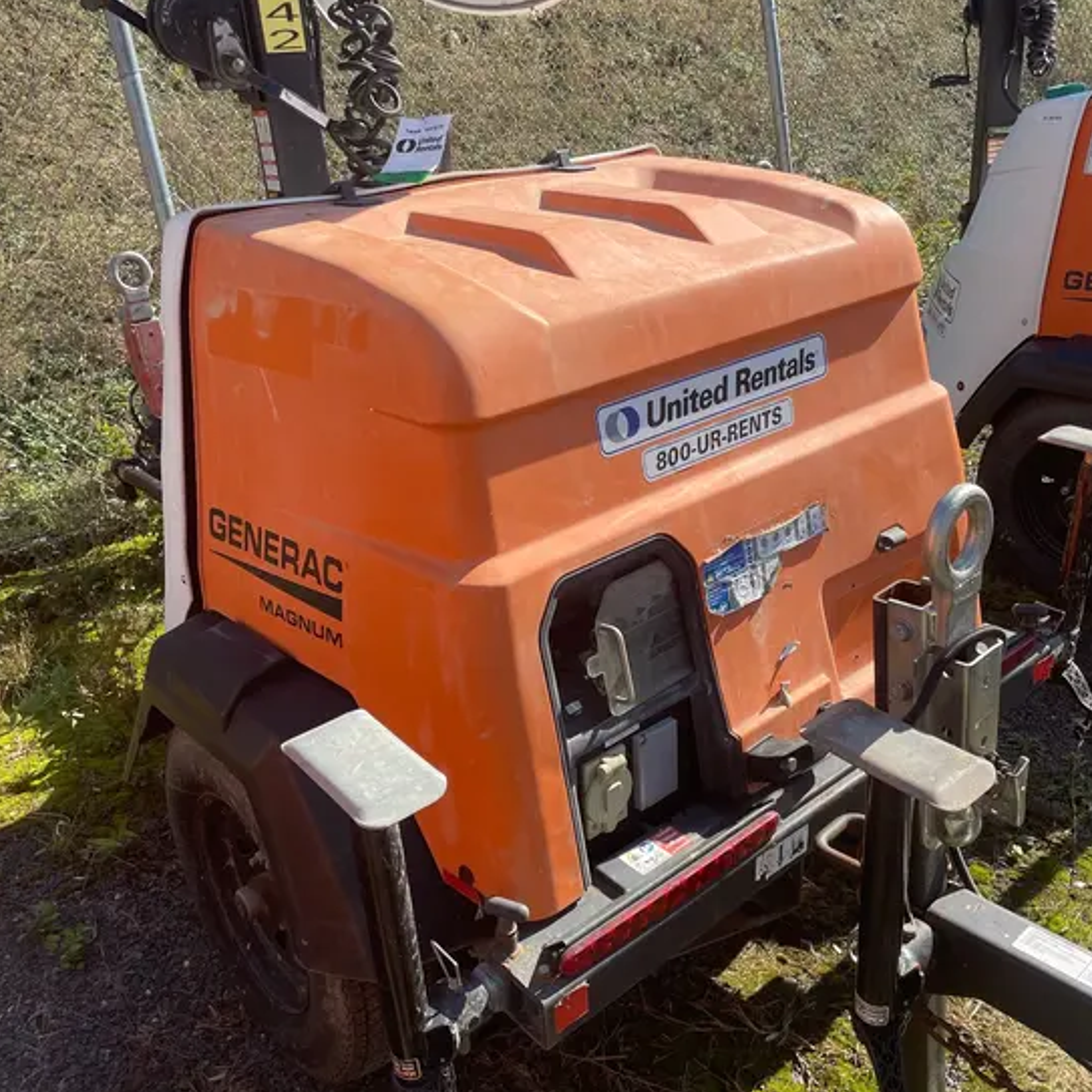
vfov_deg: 52.5
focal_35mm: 31
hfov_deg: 52.5
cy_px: 580
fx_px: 1106
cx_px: 541
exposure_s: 1/1984
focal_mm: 4.2
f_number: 1.6
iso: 50
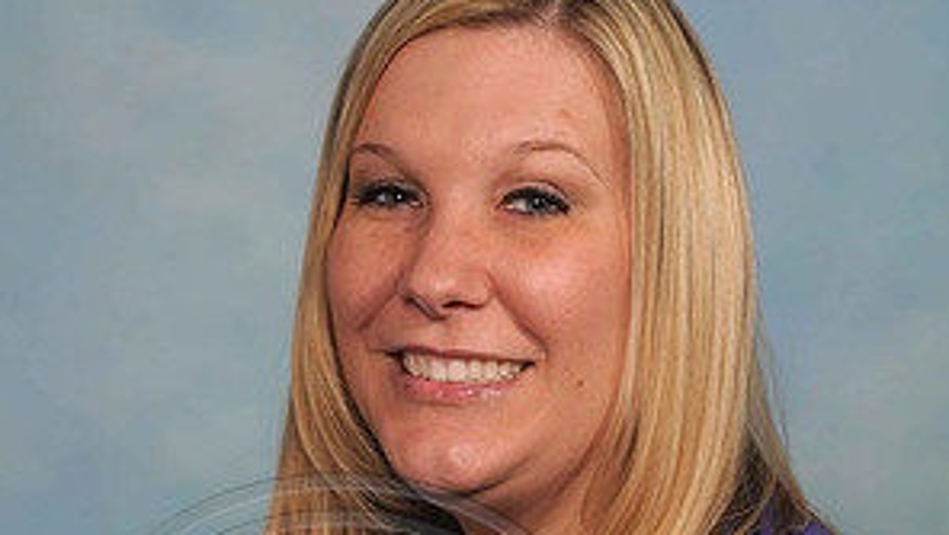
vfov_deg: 6.0
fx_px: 5107
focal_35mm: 203
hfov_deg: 10.6
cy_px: 372
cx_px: 476
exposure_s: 1/60
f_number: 6.3
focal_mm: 85
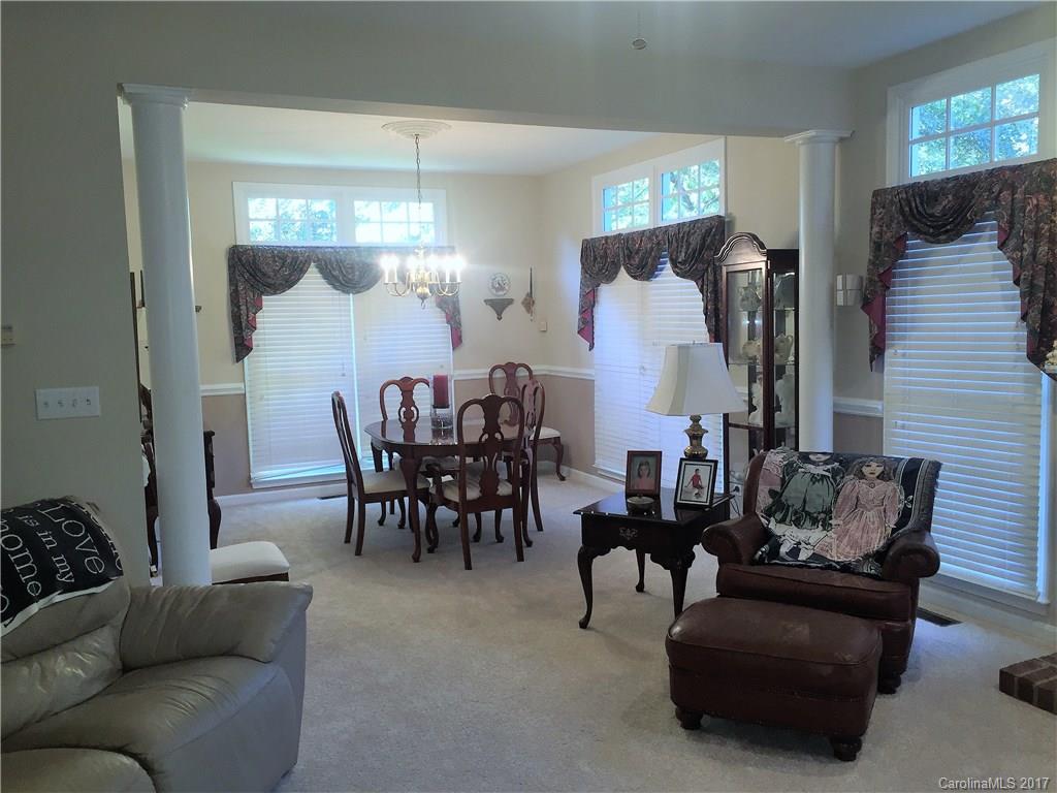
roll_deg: +1.0
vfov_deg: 48.2
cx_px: 528
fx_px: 886
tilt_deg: -6.3
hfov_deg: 61.7
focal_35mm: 29
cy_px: 396
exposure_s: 1/30
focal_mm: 4.15
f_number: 2.2
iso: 64
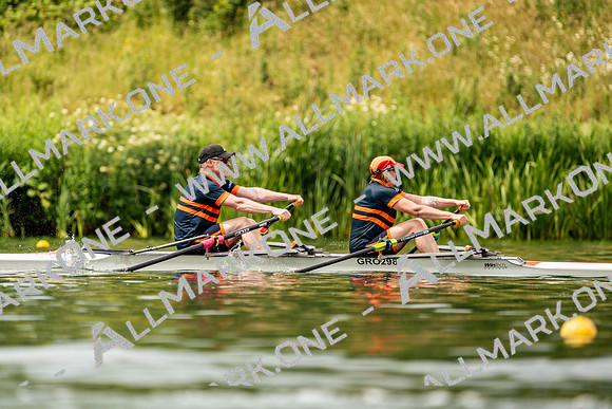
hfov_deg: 3.4
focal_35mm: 600
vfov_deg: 2.3
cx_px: 306
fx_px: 10202
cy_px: 204
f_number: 6.3
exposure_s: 1/2000
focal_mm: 600
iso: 400
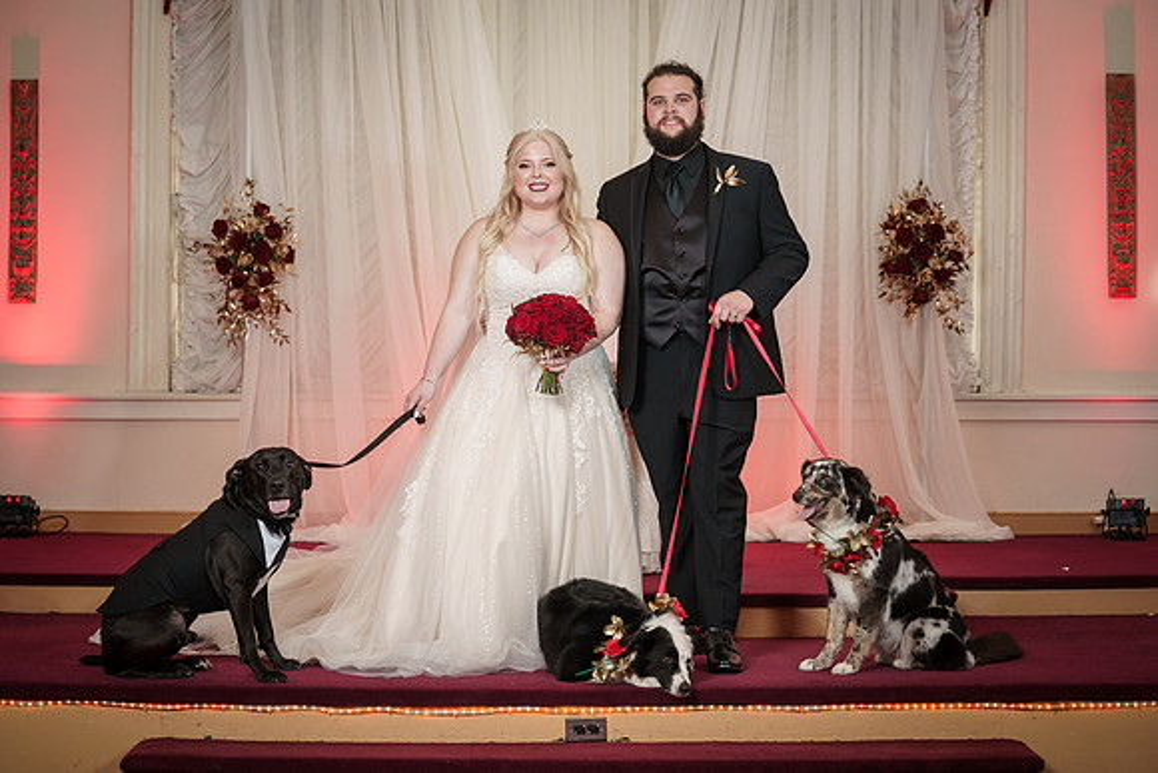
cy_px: 386
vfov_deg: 19.2
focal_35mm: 71
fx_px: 2284
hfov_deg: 28.4
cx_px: 579
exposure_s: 1/100
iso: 2000
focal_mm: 71
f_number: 4
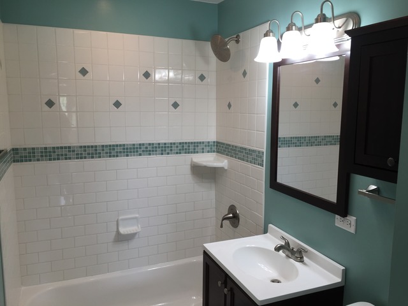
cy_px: 153
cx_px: 204
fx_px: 342
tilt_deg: -8.3
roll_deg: -0.4
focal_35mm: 29
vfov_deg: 48.2
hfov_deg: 61.7
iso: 32
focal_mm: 4.15
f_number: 2.2
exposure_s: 1/40
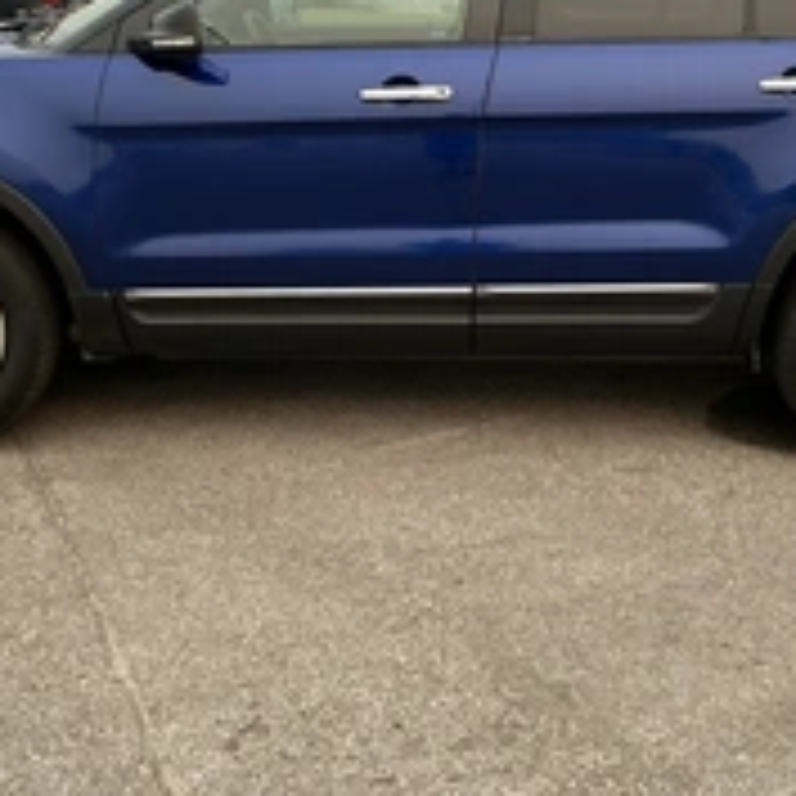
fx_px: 1457
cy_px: 148
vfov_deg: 29.8
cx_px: 463
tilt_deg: -4.4
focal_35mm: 56
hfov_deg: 30.5
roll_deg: -2.1
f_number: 1.8
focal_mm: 3
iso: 25
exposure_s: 1/599
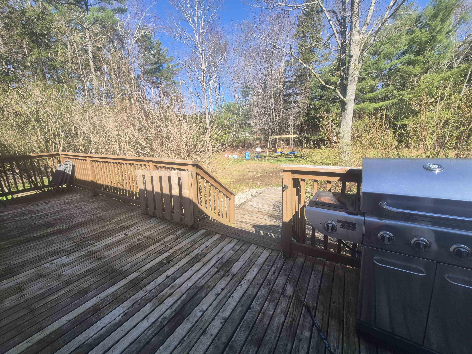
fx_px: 177
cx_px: 236
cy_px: 177
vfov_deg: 89.9
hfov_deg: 106.2
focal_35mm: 13
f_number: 2.2
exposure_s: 1/622
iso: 50
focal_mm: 1.74
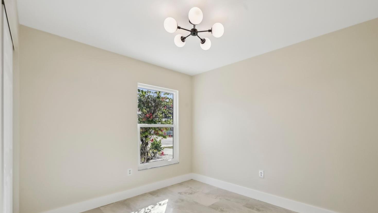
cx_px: 206
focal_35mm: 16
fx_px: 160
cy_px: 129
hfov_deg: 99.1
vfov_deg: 66.4
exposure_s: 1/320
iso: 400
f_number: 8
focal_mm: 14
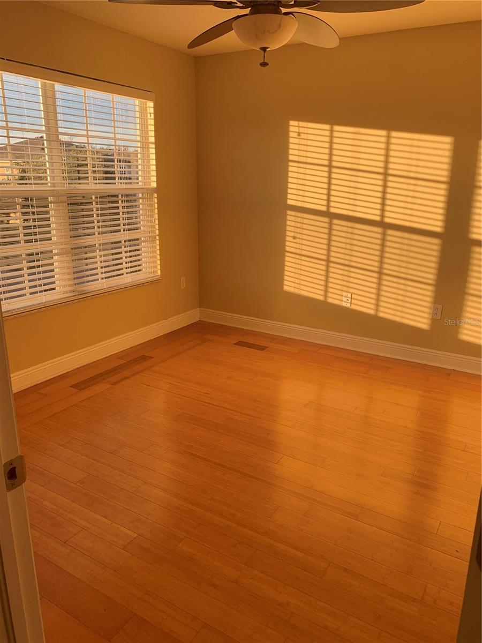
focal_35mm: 26
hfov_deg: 53.1
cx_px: 241
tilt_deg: -15.0
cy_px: 322
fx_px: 483
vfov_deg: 67.3
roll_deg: -0.5
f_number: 1.8
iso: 25
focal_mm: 4.25
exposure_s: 1/326
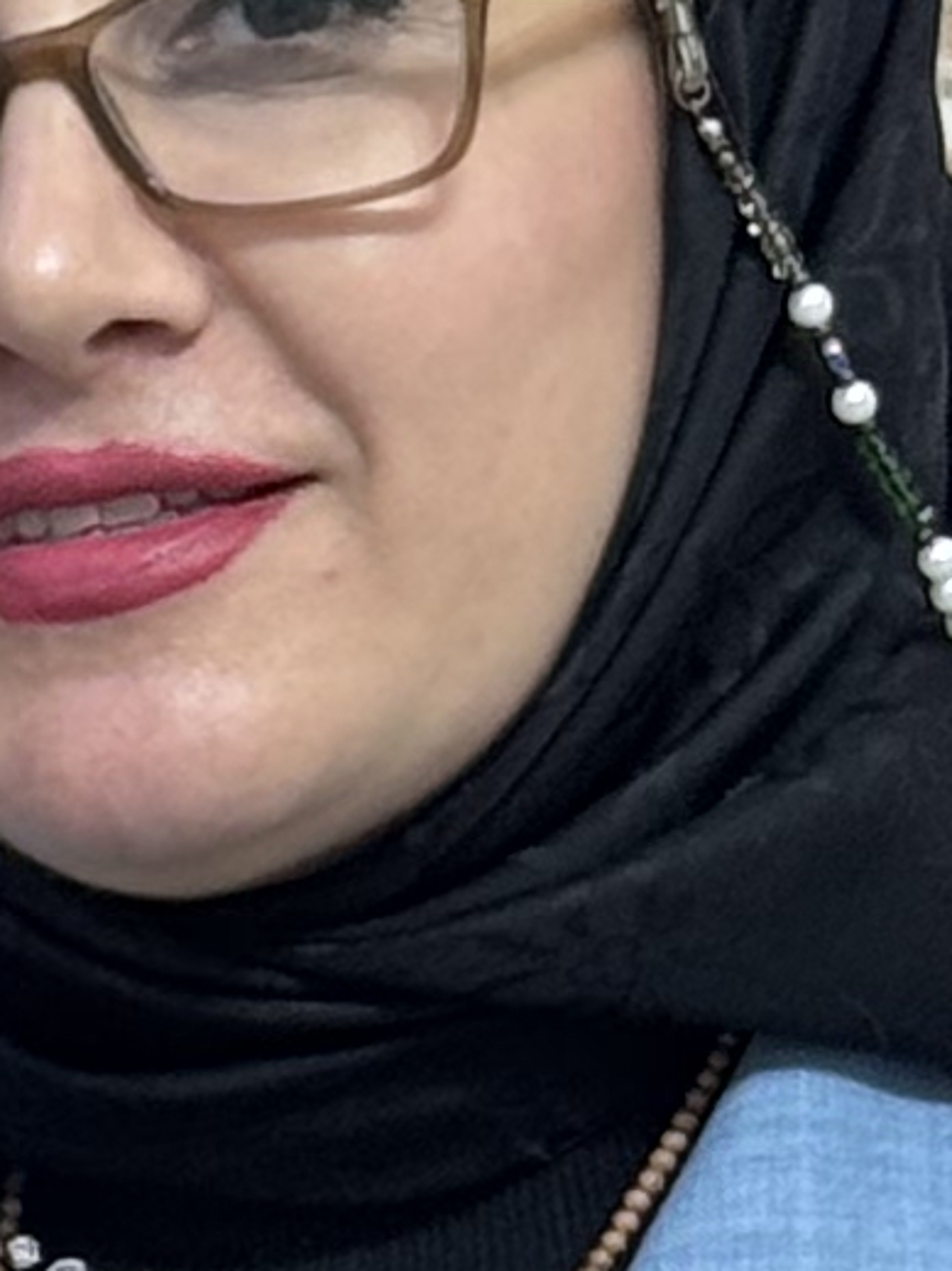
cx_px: -1175
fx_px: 13683
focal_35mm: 373
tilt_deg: -4.0
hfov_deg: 3.9
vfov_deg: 5.3
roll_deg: +1.4
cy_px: 838
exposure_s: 1/50
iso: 100
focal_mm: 6.76
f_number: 1.78
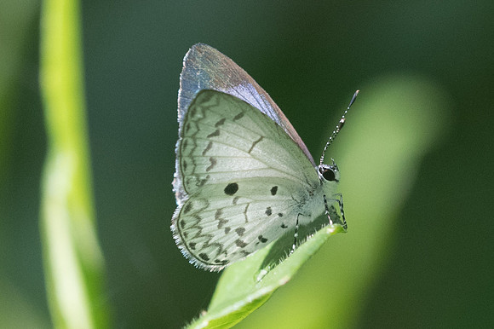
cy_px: 187
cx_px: 247
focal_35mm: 764
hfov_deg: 2.7
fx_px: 10482
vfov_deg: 1.8
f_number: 6.3
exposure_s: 1/800
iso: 1000
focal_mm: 150
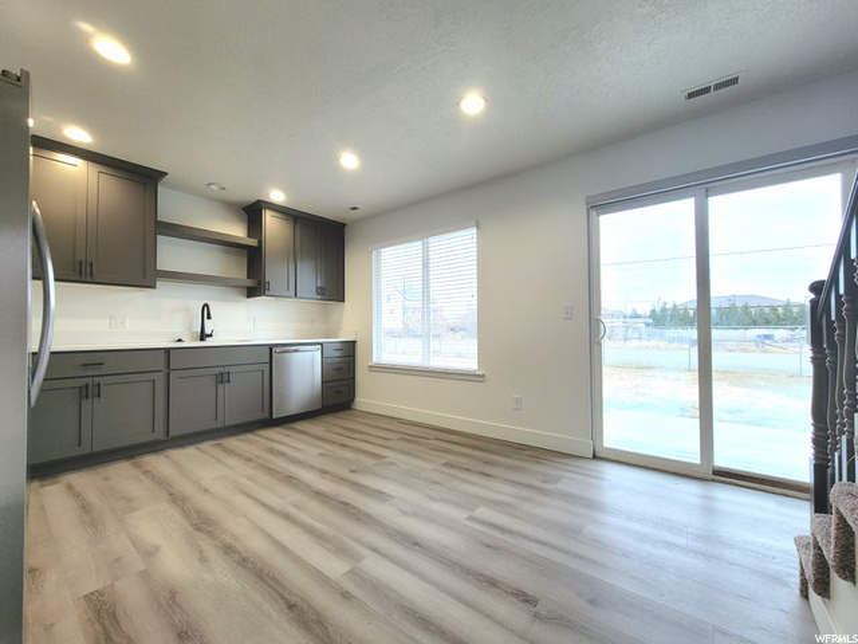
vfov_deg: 89.9
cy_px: 322
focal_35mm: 13
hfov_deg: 106.2
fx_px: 322
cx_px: 429
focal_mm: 2.2
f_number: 2.2
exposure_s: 1/141
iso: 64
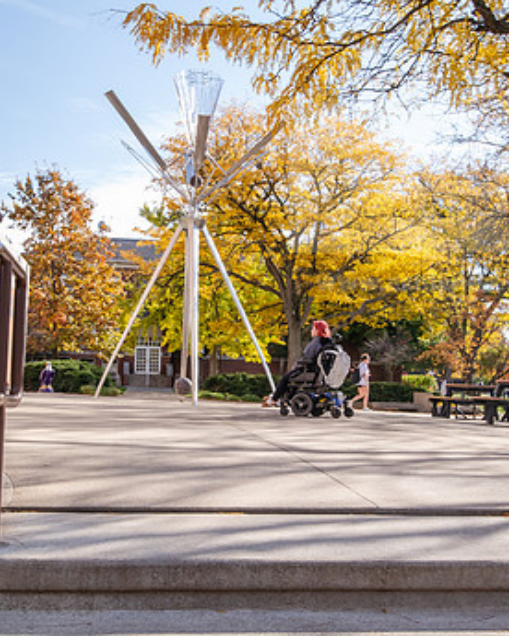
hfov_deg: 36.5
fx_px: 772
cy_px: 322
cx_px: 232
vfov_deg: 44.8
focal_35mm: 41
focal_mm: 26
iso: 320
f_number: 10
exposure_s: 1/200
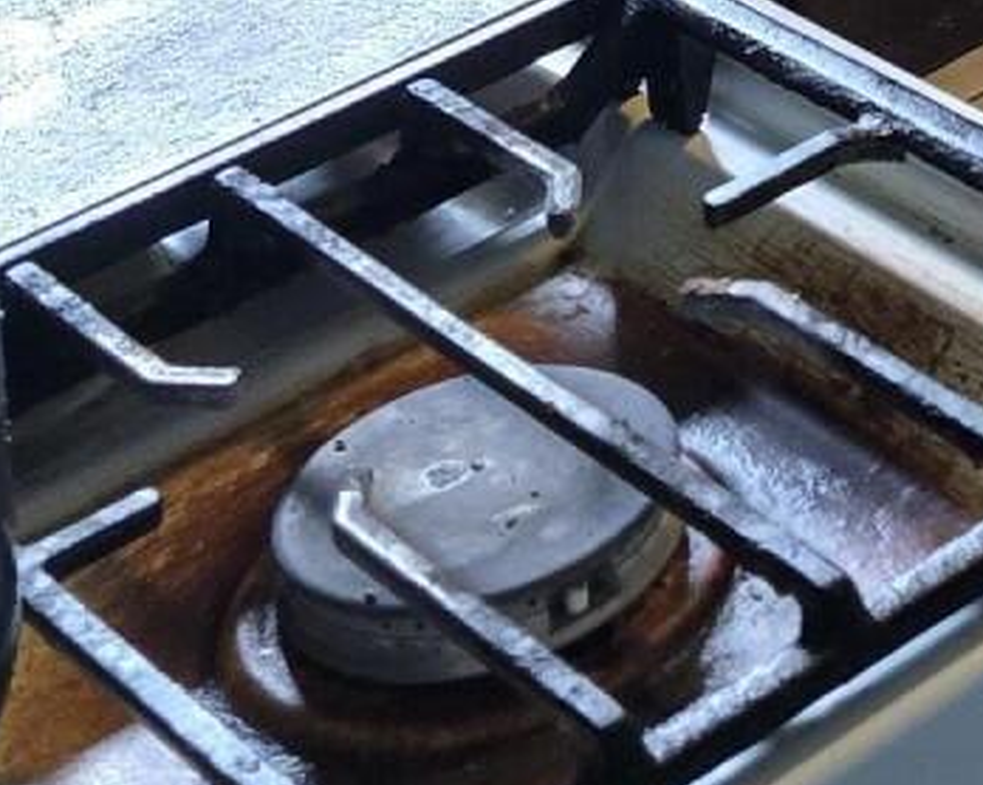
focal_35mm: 129
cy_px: -1474
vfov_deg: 9.6
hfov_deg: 13.6
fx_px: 3751
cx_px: 1700
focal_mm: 6.3
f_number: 1.7
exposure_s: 1/60
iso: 500
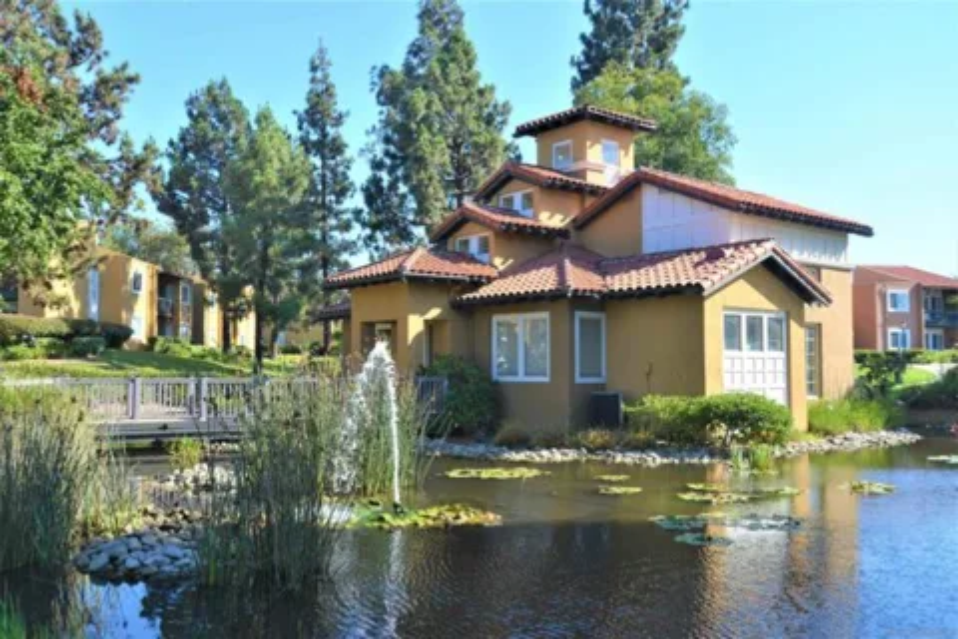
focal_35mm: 32
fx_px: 851
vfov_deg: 41.1
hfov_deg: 58.7
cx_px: 479
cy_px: 320
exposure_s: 1/250
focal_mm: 32
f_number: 8
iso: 160
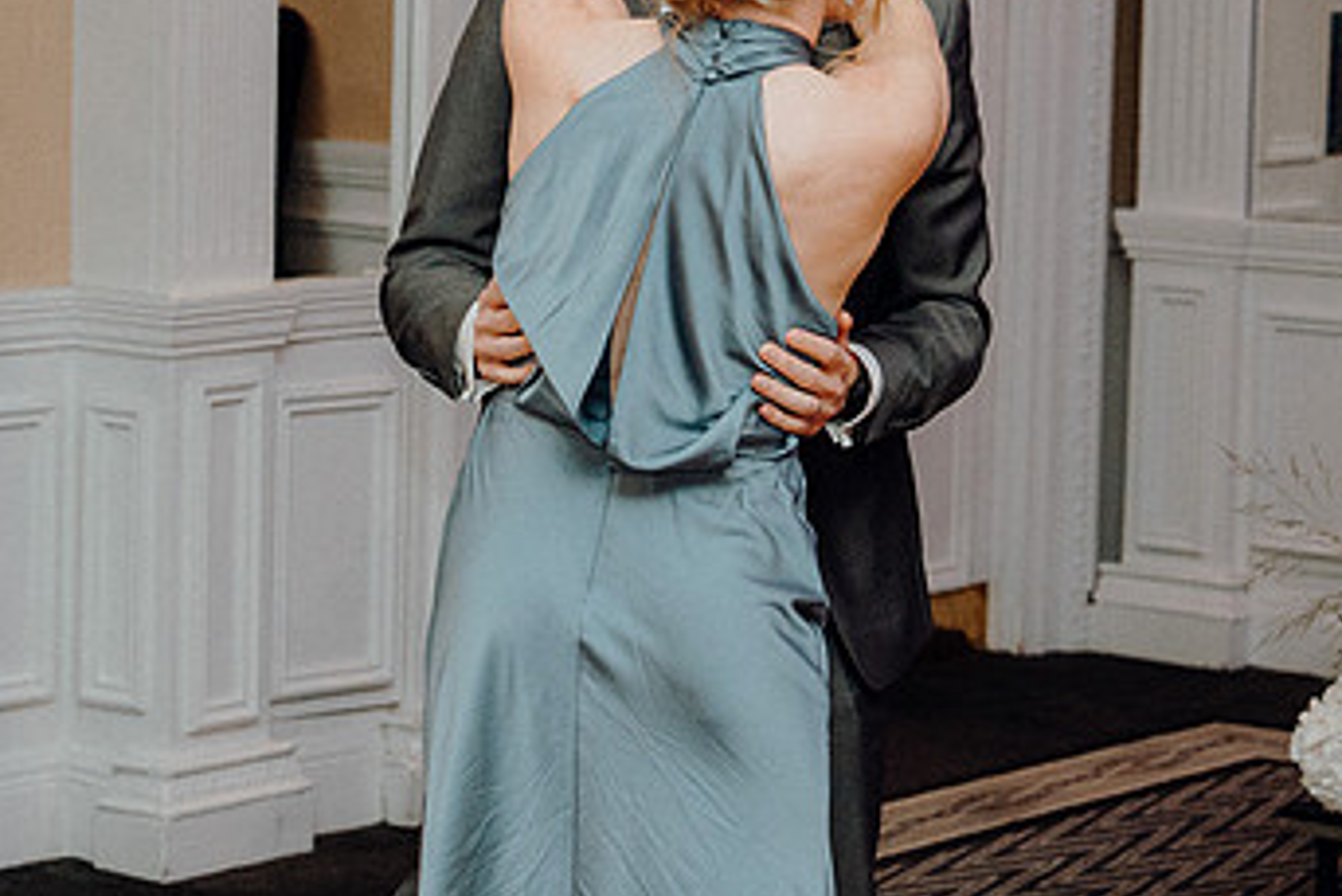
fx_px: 4922
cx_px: 720
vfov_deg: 10.4
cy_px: 291
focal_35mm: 132
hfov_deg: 15.5
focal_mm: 52
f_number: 3.5
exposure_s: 1/160
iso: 2500
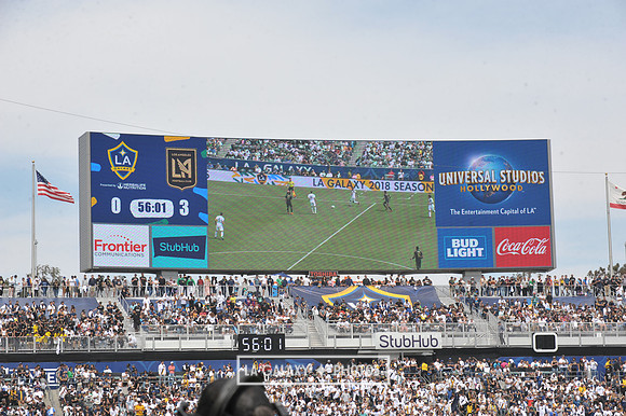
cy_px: 208
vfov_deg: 12.4
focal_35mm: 110
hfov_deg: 18.6
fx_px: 1912
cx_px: 313
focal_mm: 110
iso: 320
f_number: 11
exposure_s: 1/500
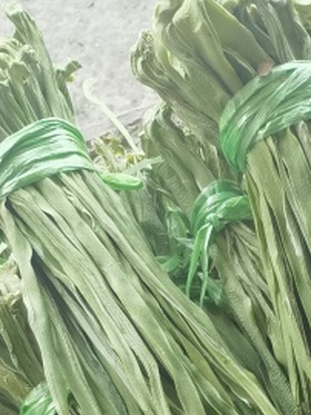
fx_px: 1281
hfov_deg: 13.5
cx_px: 353
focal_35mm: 107
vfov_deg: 15.1
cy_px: 817
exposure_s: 1/100
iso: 80
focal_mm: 6.67
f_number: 1.9
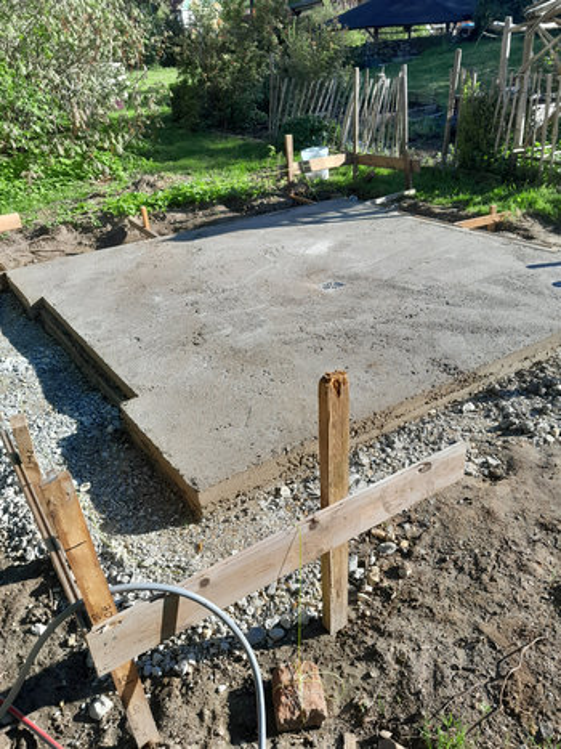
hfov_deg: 51.3
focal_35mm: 27
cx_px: 280
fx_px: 584
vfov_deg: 65.3
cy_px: 374
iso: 40
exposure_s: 1/294
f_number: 1.8
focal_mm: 4
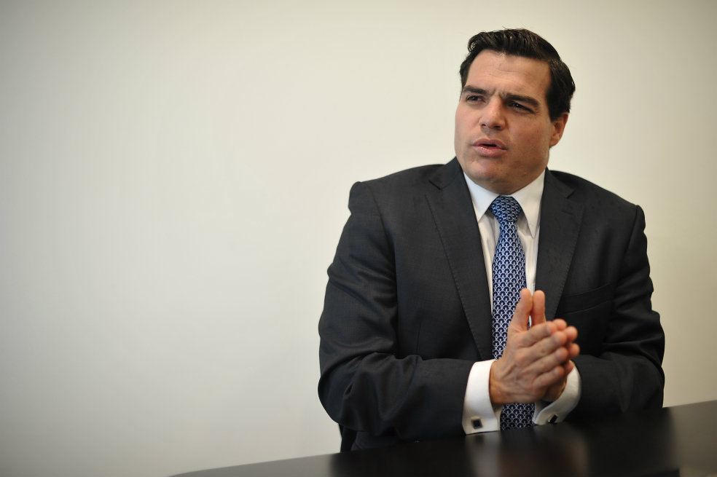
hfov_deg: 39.6
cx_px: 358
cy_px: 238
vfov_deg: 27.0
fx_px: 995
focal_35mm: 50
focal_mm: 50
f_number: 1.8
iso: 800
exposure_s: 1/200
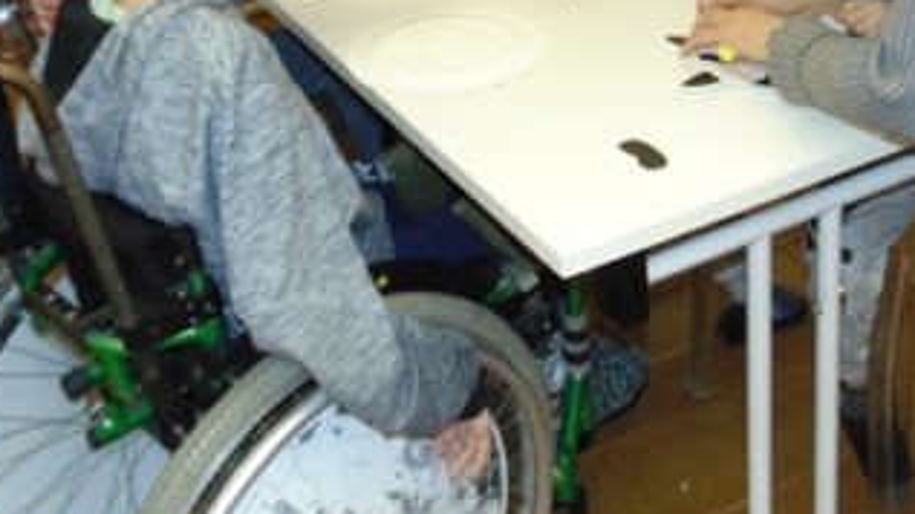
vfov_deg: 20.4
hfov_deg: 37.9
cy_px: -101
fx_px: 1334
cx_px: 465
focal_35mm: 55
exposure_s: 1/30
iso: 200
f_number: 3
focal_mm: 4.5
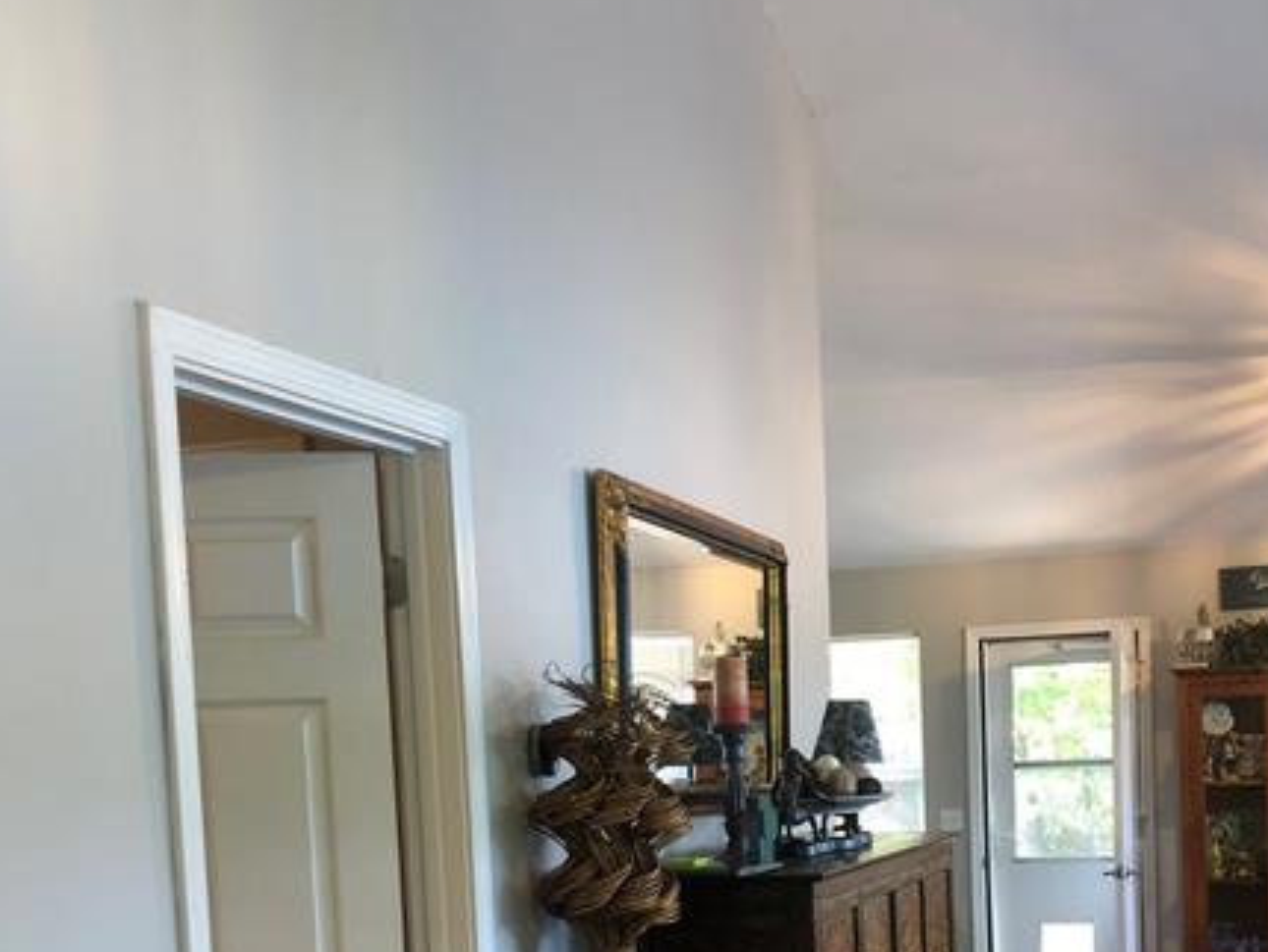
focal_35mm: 50
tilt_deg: -4.2
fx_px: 1833
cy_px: 896
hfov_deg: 37.9
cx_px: 787
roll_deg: +2.7
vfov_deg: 27.8
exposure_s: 1/15
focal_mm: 3.99
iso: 50
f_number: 1.8
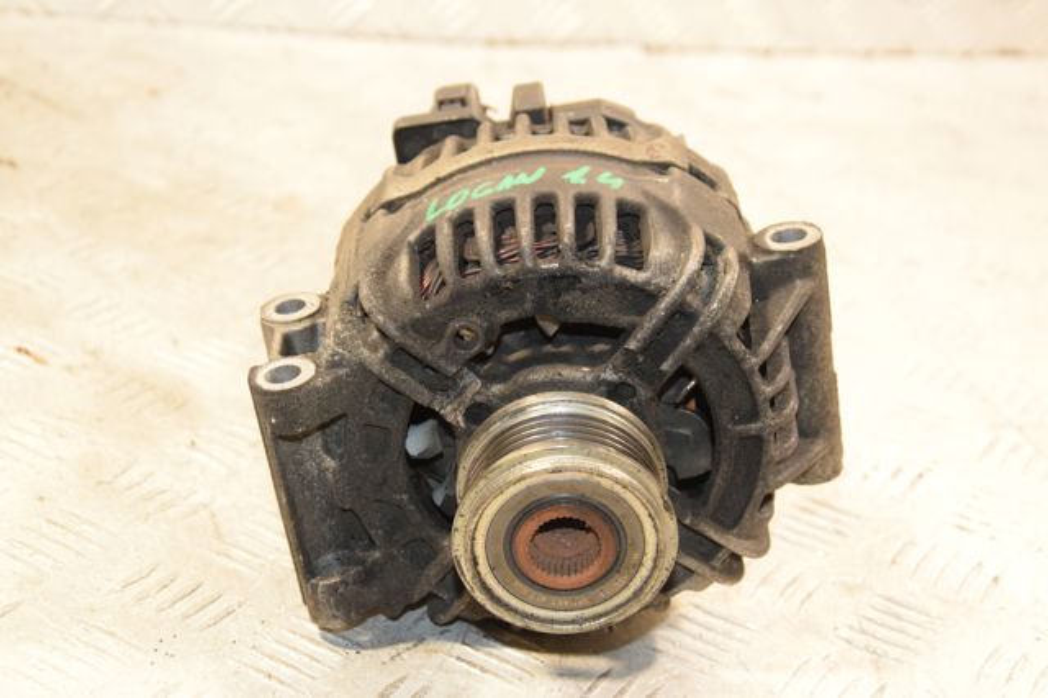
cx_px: 524
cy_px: 349
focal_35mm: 75
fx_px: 2182
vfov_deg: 18.2
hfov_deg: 27.0
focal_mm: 50
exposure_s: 1/100
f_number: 5.6
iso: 1600
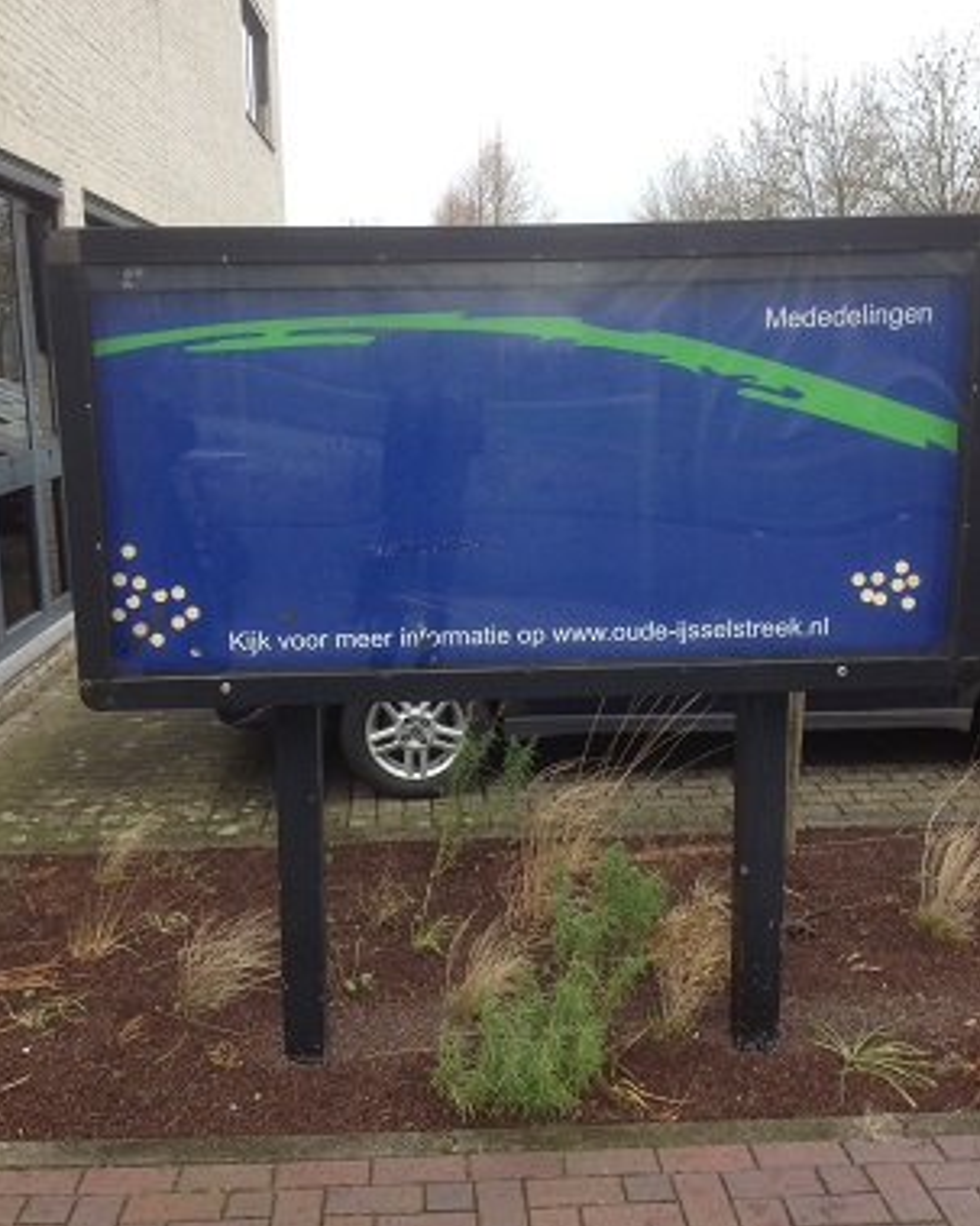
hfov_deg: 40.1
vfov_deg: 49.1
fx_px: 1342
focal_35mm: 37
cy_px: 595
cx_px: 485
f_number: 2.4
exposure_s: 1/258
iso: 50
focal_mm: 4.28
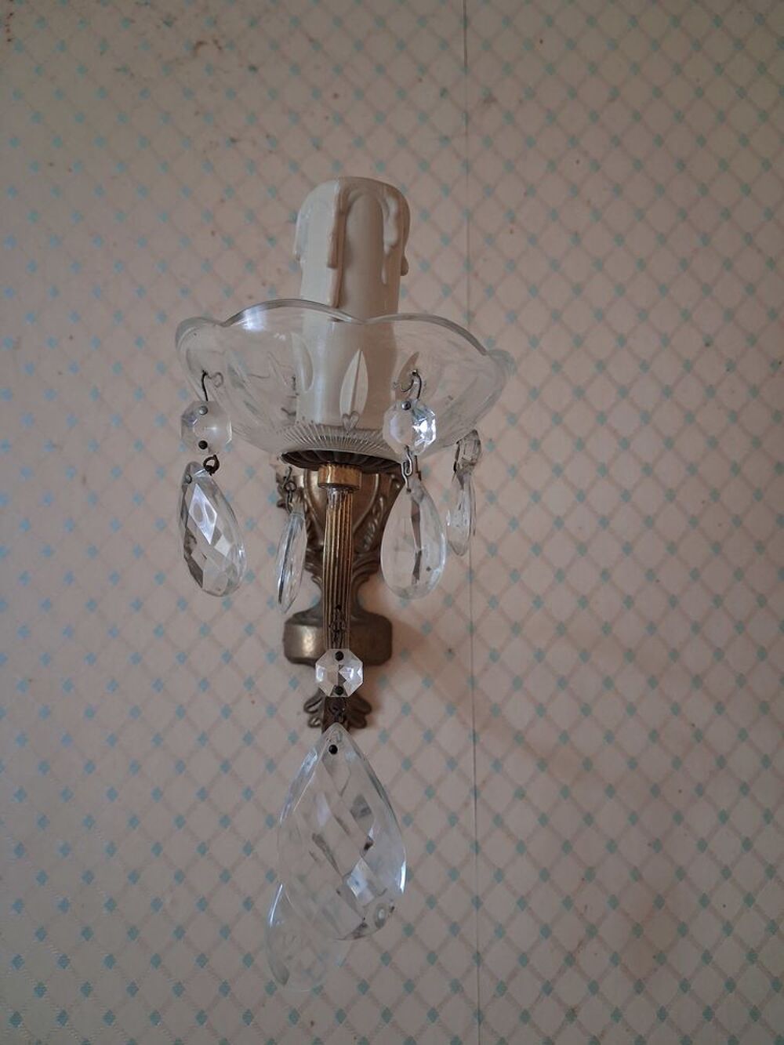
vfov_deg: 65.3
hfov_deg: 51.4
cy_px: 522
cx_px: 392
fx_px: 815
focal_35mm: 27
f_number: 1.8
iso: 320
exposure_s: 1/50
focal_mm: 4
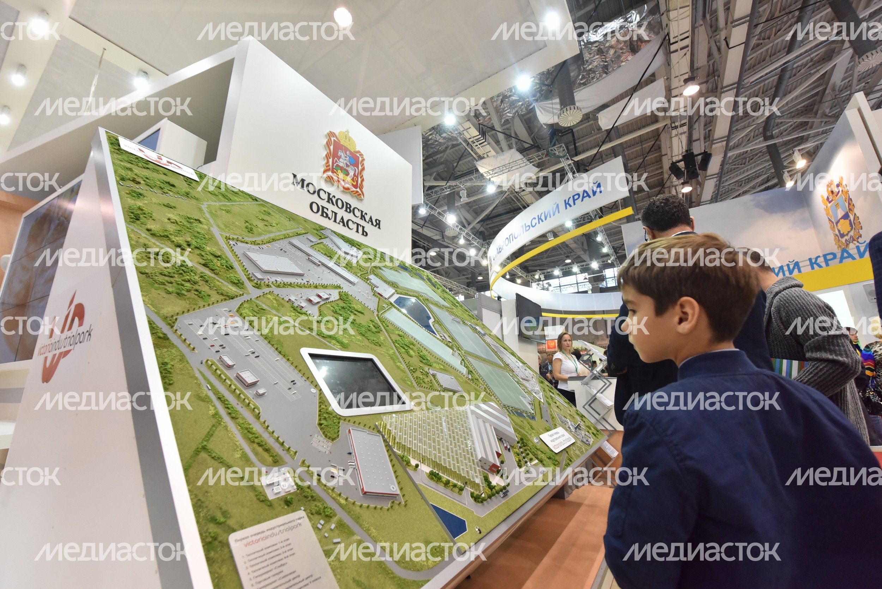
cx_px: 441
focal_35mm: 14
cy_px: 294
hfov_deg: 104.2
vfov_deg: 81.2
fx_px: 343
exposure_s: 1/400
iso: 3200
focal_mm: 14
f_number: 5.6
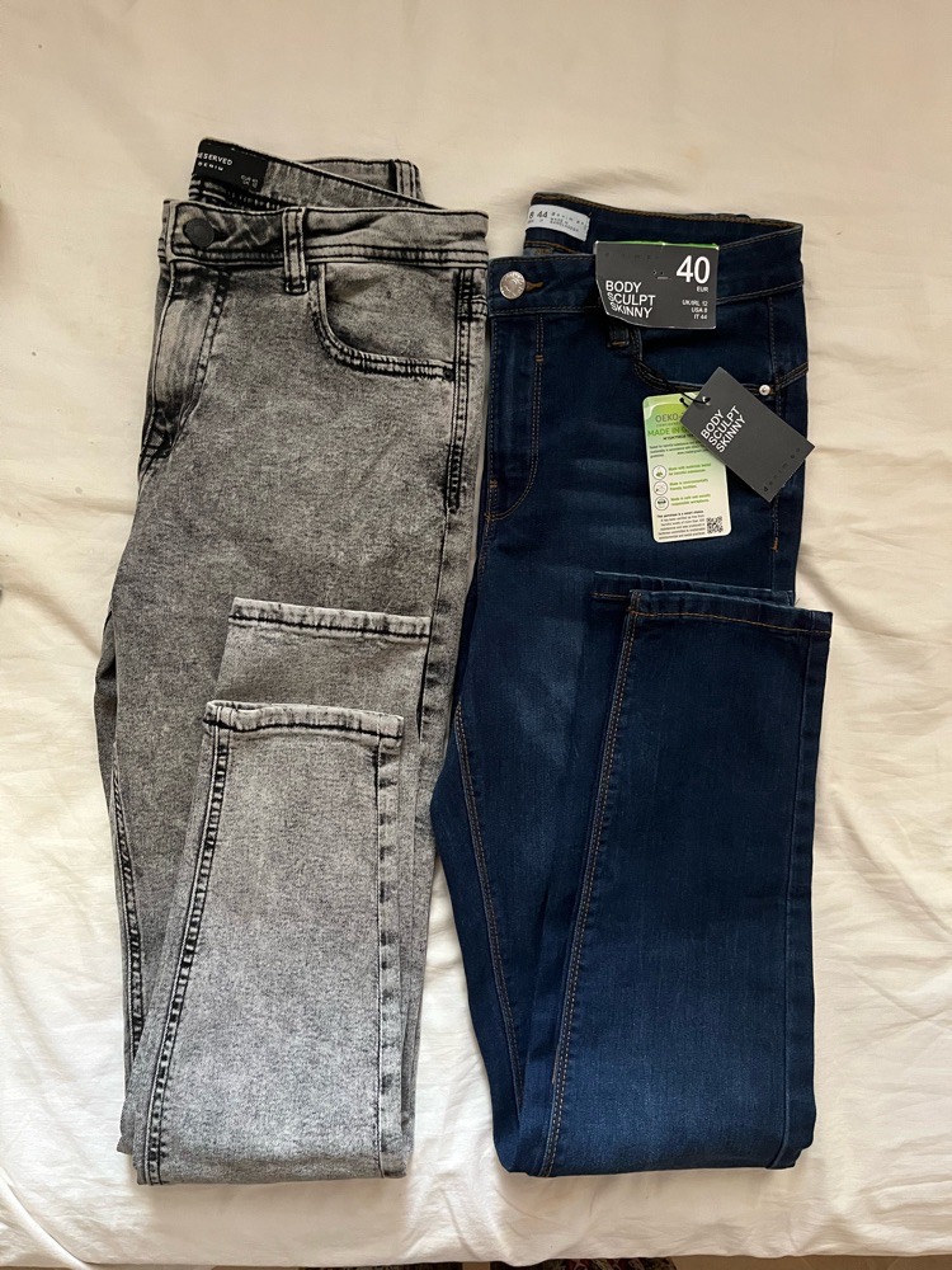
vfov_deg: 67.3
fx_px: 953
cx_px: 476
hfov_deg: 53.1
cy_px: 635
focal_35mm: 26
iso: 640
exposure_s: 1/37
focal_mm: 5.1
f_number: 1.6
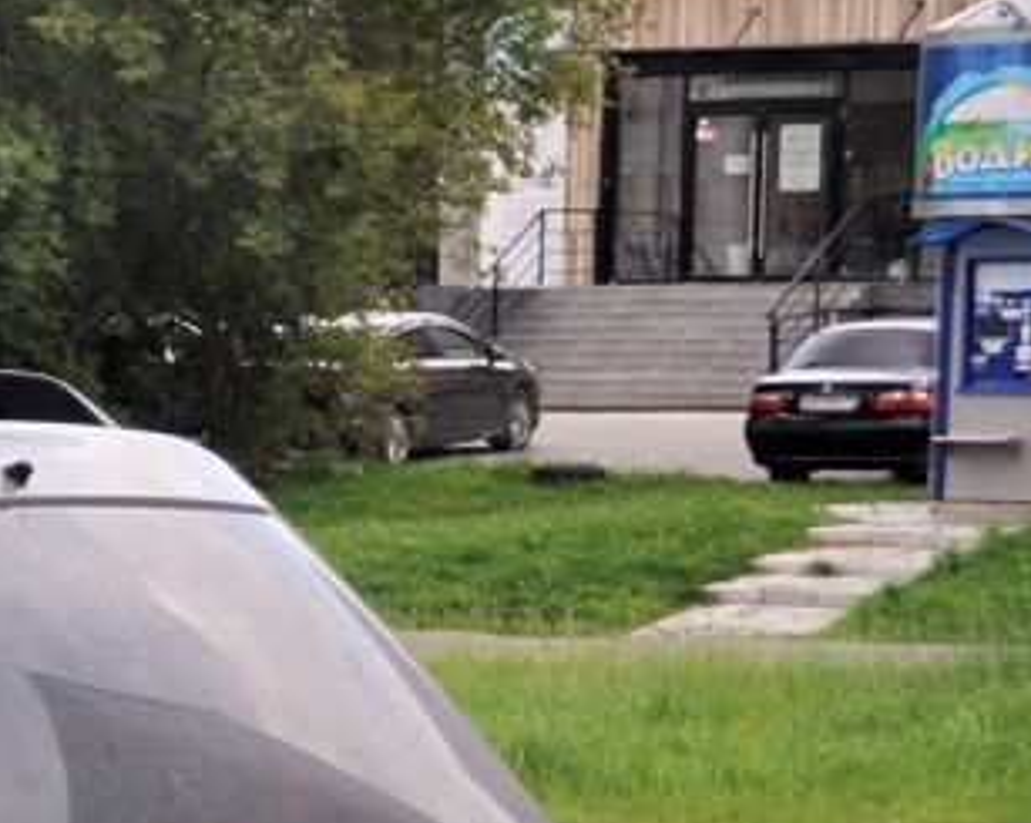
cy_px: 978
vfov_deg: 9.2
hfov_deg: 10.9
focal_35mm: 165
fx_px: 5030
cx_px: -900
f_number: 4.5
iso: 200
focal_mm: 30
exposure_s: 1/400
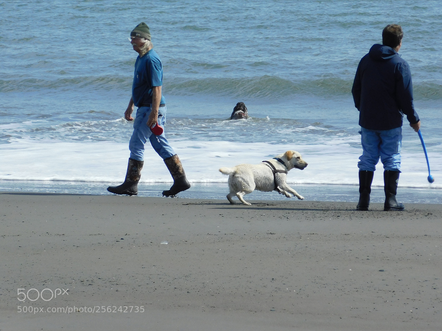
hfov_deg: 5.0
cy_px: 166
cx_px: 221
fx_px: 5031
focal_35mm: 394
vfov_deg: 3.8
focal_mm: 70
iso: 125
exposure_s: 1/640
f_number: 5.9
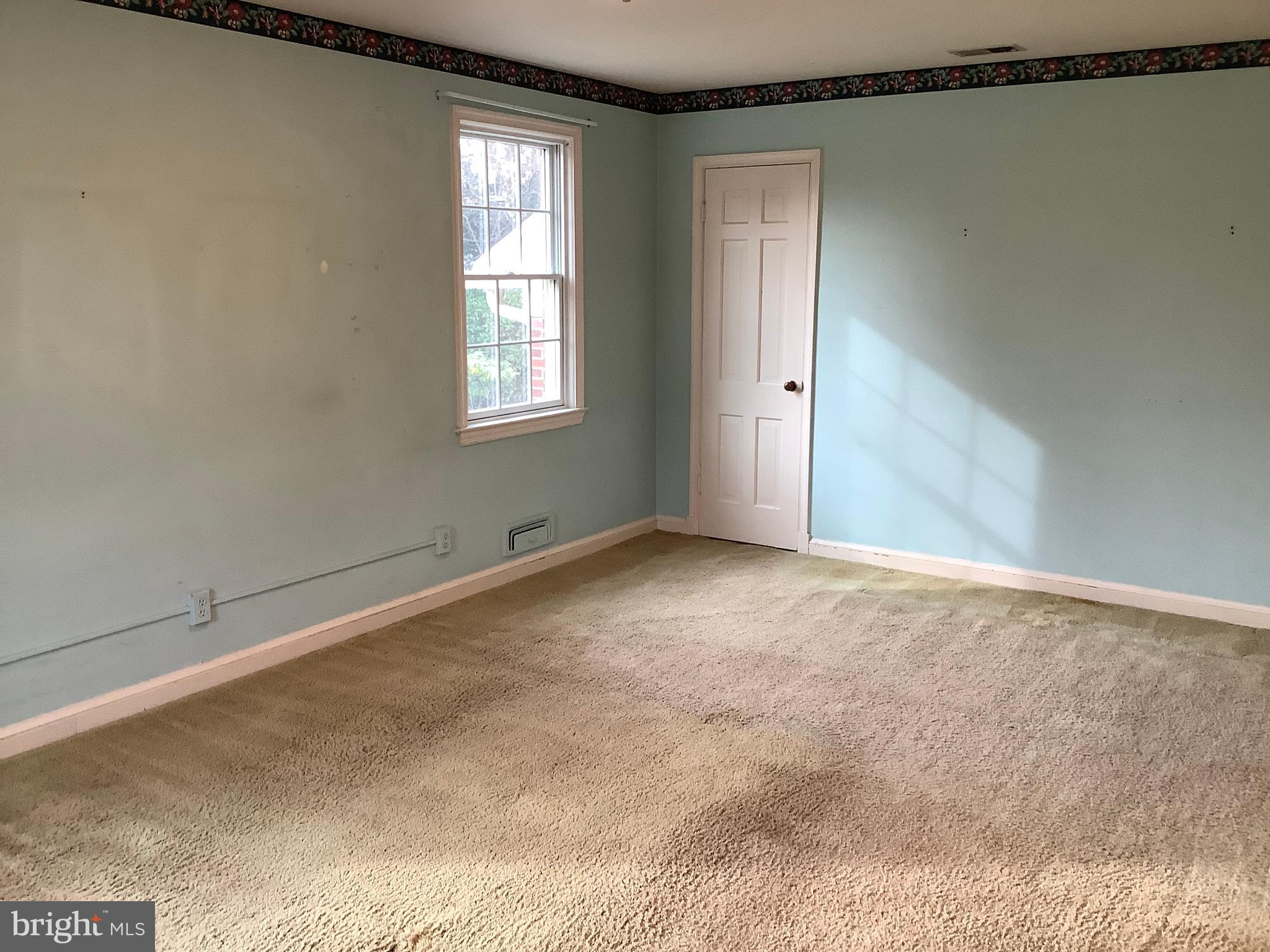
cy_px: 476
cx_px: 635
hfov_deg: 58.4
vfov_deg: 45.4
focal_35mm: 31
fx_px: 1137
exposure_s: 1/60
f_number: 2.4
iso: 125
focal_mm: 3.3
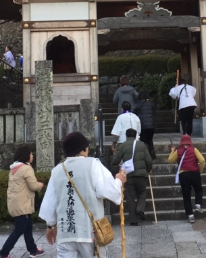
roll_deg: +0.9
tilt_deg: +8.5
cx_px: 153
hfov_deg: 20.0
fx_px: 579
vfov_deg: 24.6
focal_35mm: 76
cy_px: 46
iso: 40
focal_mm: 4.15
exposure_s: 1/60
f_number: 2.2
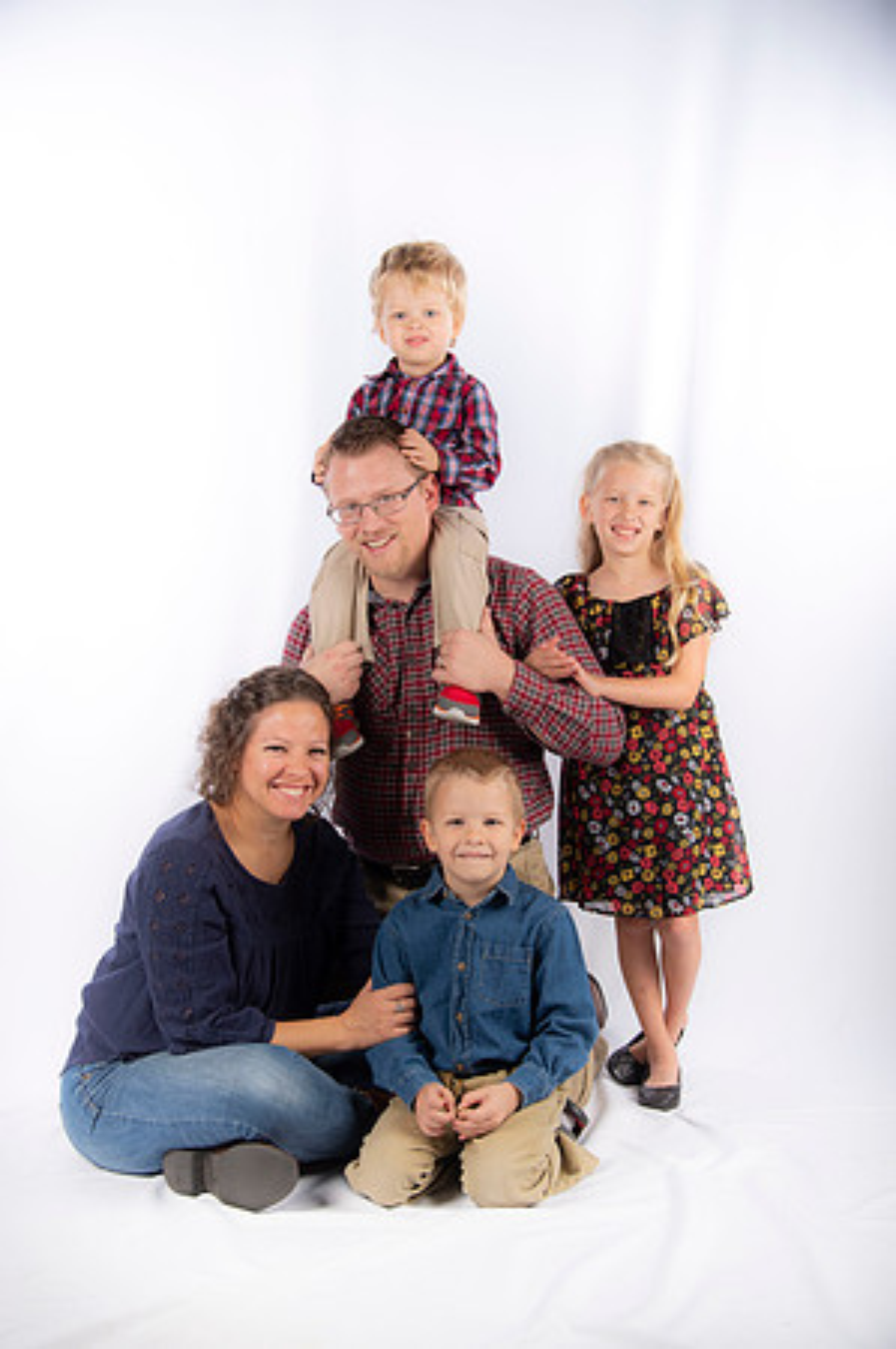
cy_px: 674
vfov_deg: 42.8
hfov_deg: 29.2
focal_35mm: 46
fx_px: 1721
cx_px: 448
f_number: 5.6
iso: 100
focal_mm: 46
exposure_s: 1/200
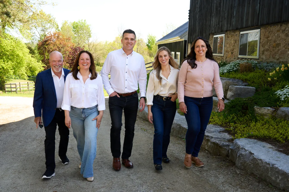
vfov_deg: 41.1
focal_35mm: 32
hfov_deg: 58.7
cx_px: 144
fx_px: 257
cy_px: 96
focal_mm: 32
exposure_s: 1/200
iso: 200
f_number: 5.6
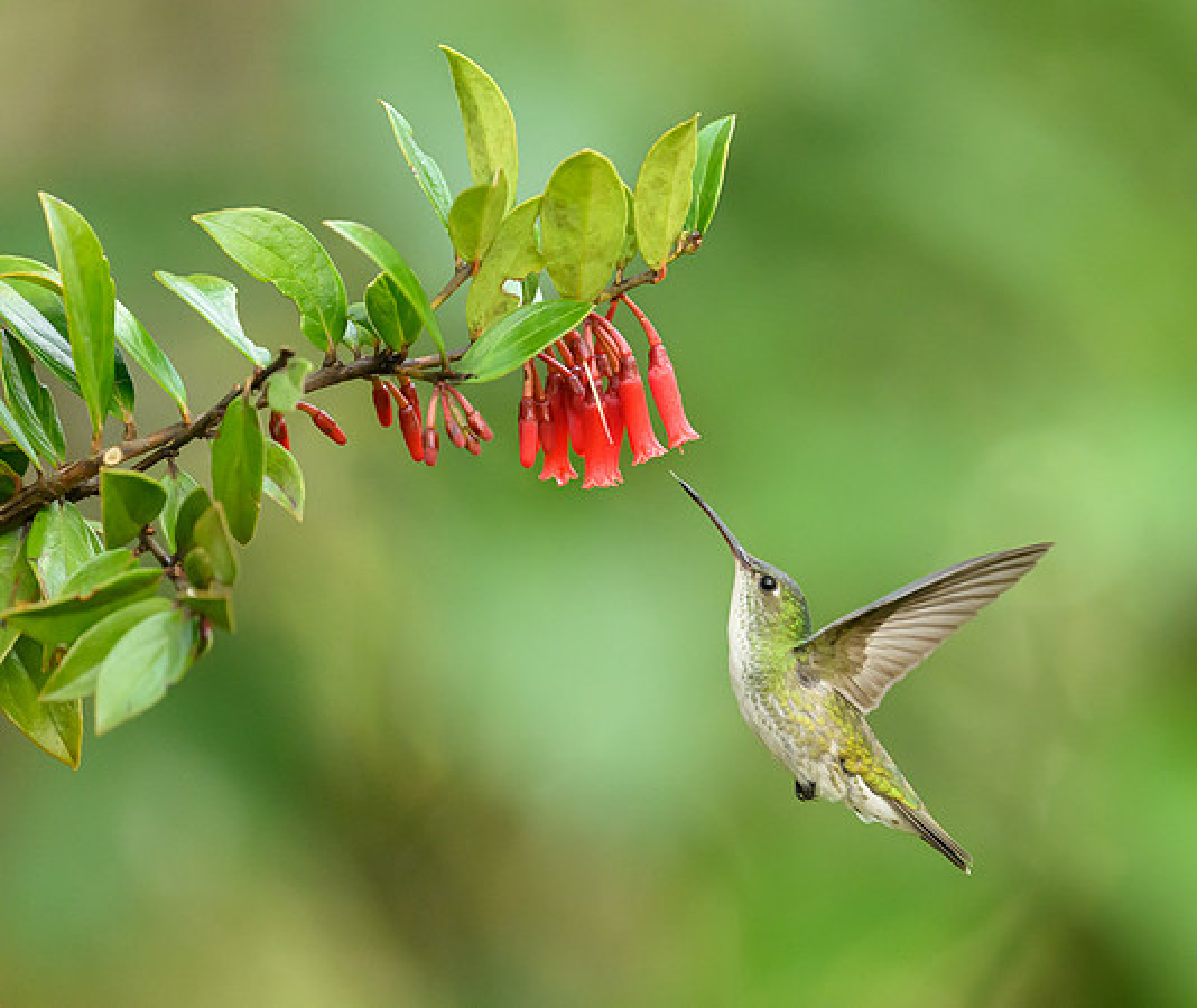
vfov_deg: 2.7
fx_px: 21409
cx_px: 964
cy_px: 575
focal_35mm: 592
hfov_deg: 3.2
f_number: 2.8
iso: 3200
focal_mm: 400
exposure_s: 1/2500
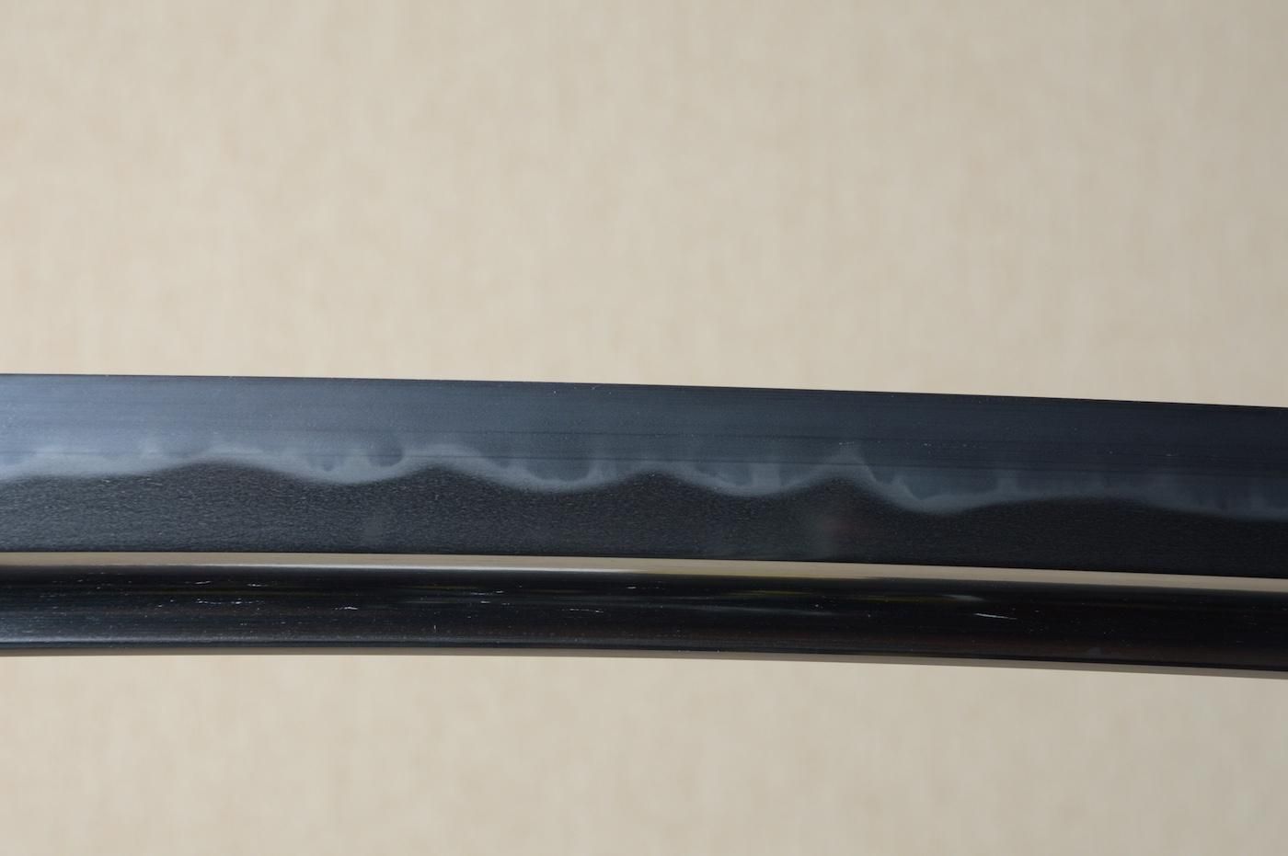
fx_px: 4290
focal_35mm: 120
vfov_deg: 11.4
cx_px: 644
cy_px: 428
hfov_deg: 17.1
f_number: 11
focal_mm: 80
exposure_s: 1/2
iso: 400
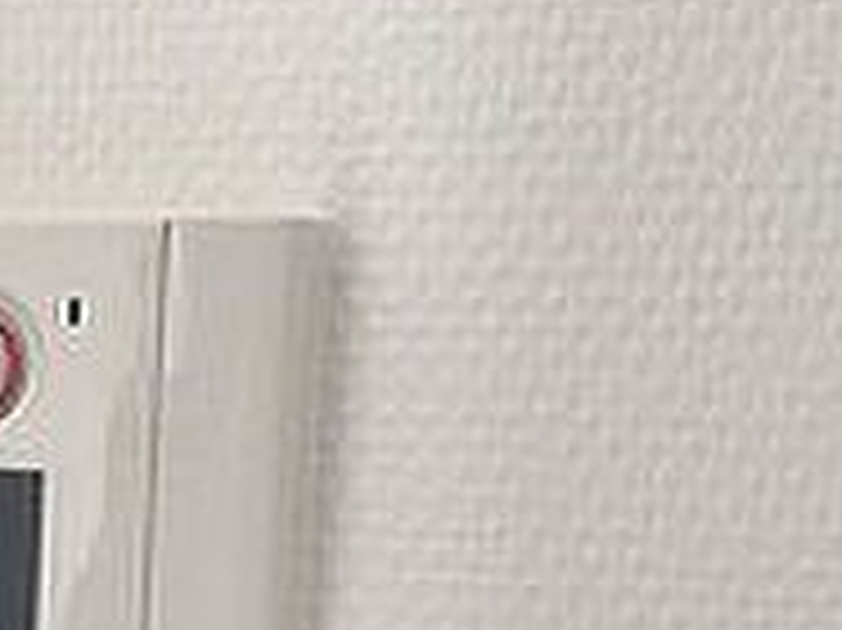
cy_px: 801
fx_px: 2163
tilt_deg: -12.3
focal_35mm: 89
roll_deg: -1.2
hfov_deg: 19.9
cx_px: -297
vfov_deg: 15.8
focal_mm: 5.1
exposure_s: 1/50
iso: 80
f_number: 1.6
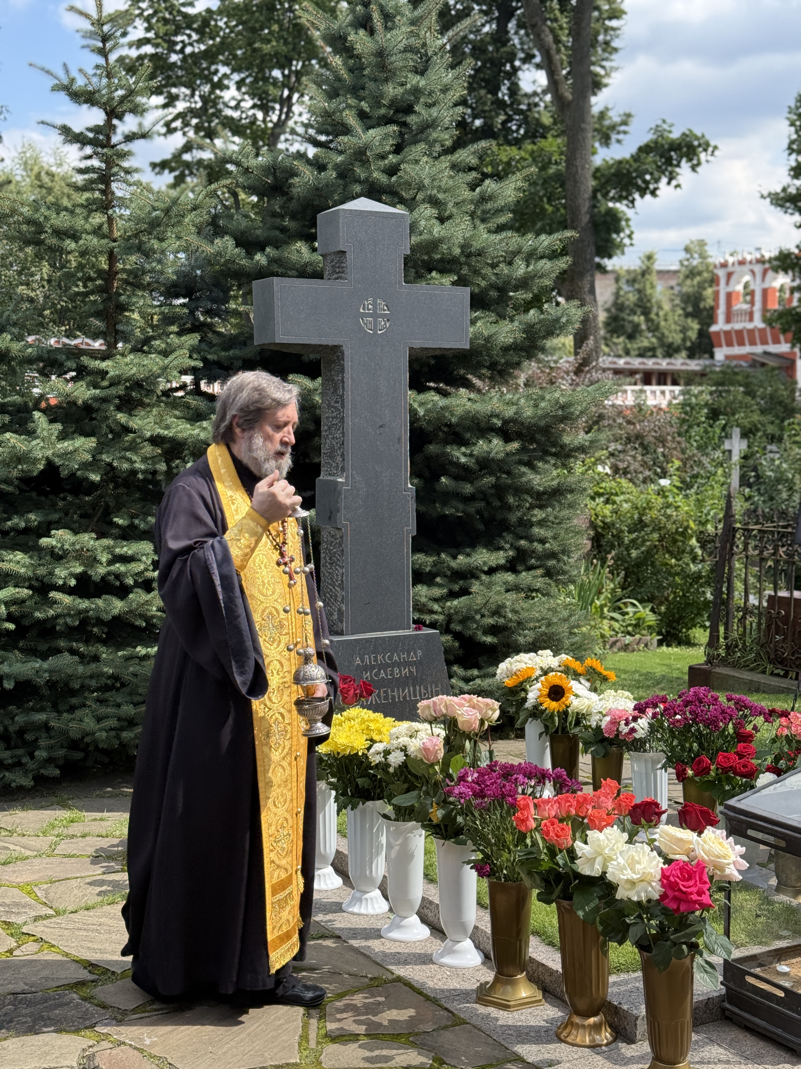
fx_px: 1481
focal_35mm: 48
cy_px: 534
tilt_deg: -3.8
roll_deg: -0.4
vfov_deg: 39.7
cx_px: 400
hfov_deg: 30.3
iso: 80
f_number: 1.78
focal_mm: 6.76
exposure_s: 1/1575
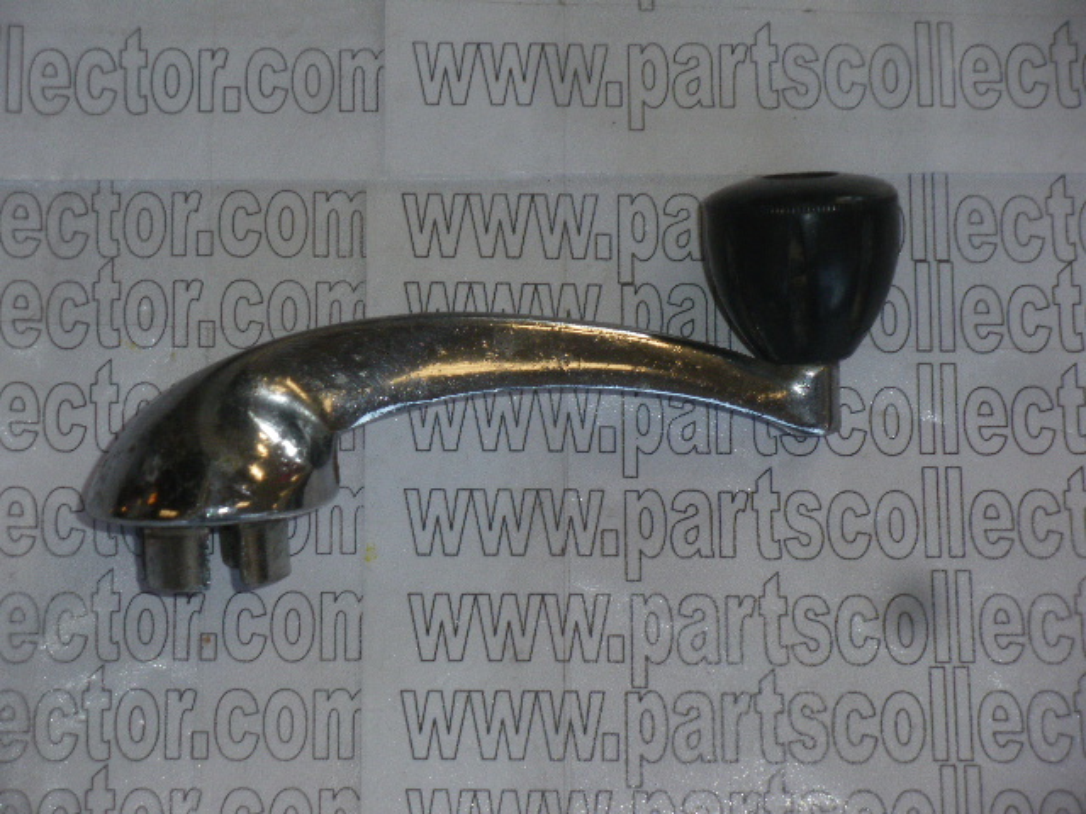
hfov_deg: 20.0
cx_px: 543
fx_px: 3075
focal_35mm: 98
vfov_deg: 15.1
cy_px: 407
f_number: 5
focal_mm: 17.4
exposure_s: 1/100
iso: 160
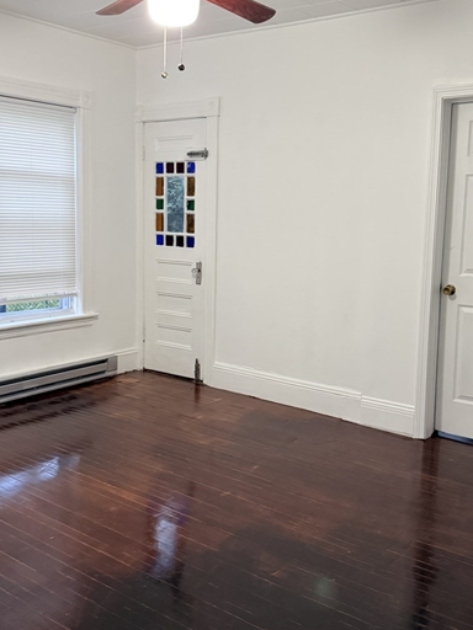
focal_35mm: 36
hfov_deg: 39.6
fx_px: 656
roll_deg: -0.9
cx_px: 251
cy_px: 303
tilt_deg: -6.2
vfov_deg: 51.3
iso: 640
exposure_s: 1/60
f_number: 1.78
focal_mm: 6.76
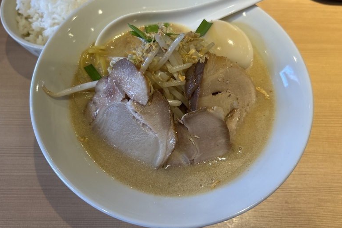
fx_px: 266
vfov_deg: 46.3
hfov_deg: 65.5
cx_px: 168
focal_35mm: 28
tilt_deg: -62.5
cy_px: 105
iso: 64
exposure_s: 1/100
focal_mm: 5.7
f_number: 1.5
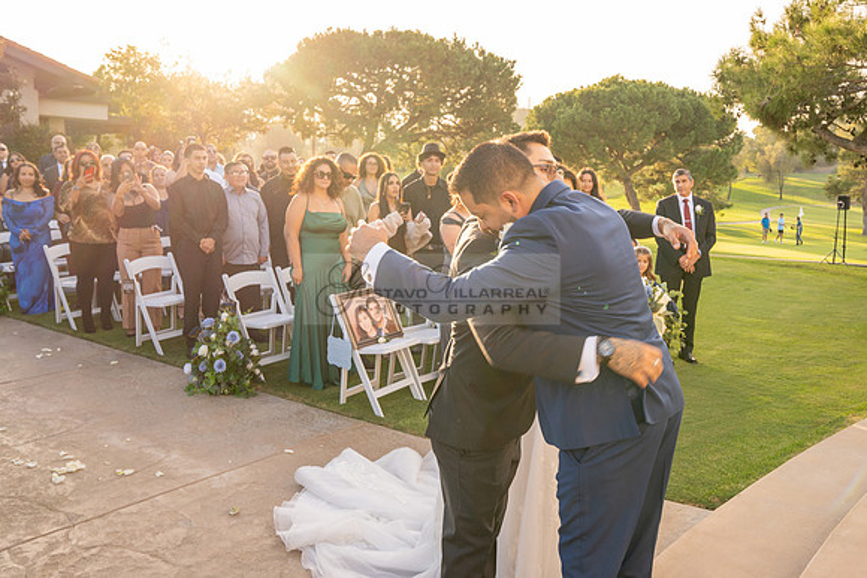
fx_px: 746
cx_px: 556
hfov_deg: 59.3
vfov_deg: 42.4
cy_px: 273
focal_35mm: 31
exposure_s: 1/100
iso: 200
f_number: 5
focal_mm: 24
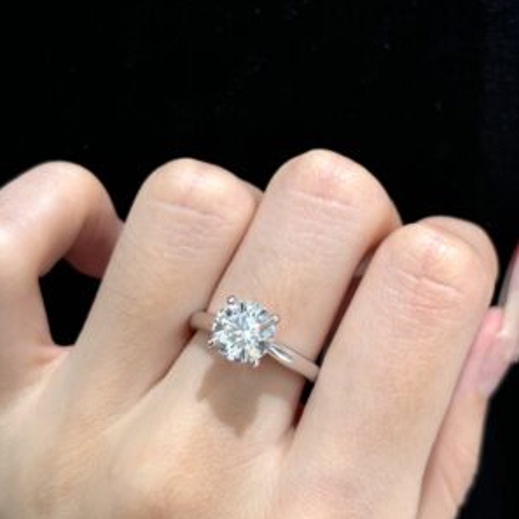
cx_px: 259
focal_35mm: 62
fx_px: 1052
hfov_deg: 27.7
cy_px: 288
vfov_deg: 27.7
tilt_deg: -31.8
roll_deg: +0.9
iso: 25
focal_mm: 5.96
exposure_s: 1/121
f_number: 1.6
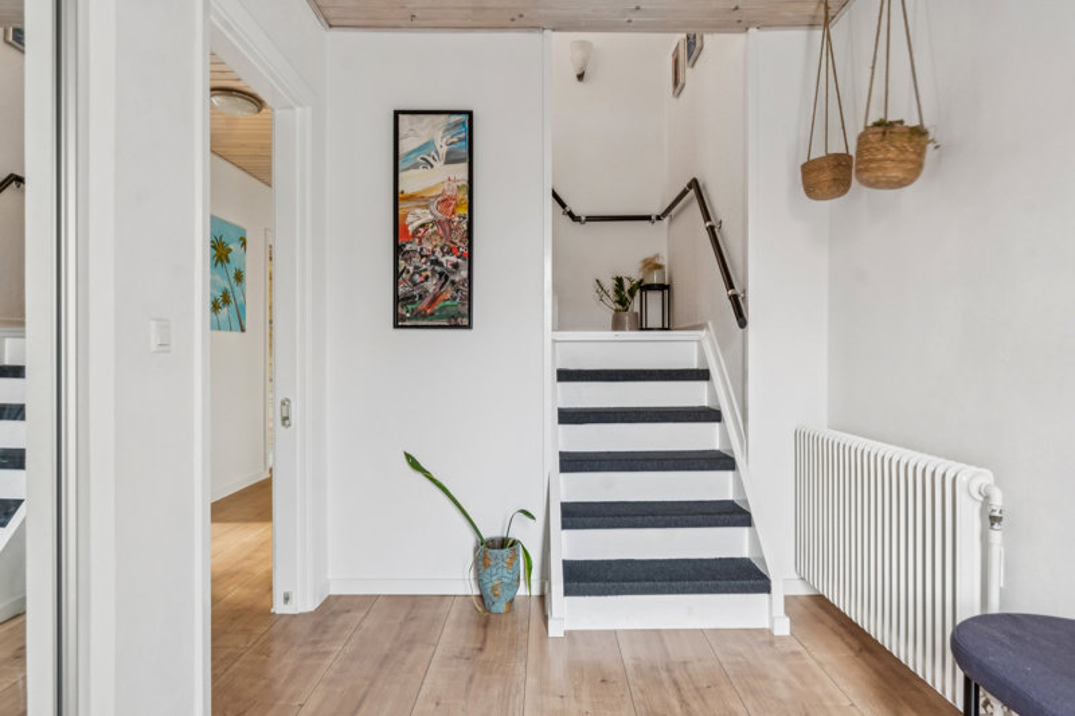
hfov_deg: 81.2
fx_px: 627
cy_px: 358
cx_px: 538
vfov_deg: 59.5
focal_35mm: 21
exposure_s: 1.3
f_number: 10
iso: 200
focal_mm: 14
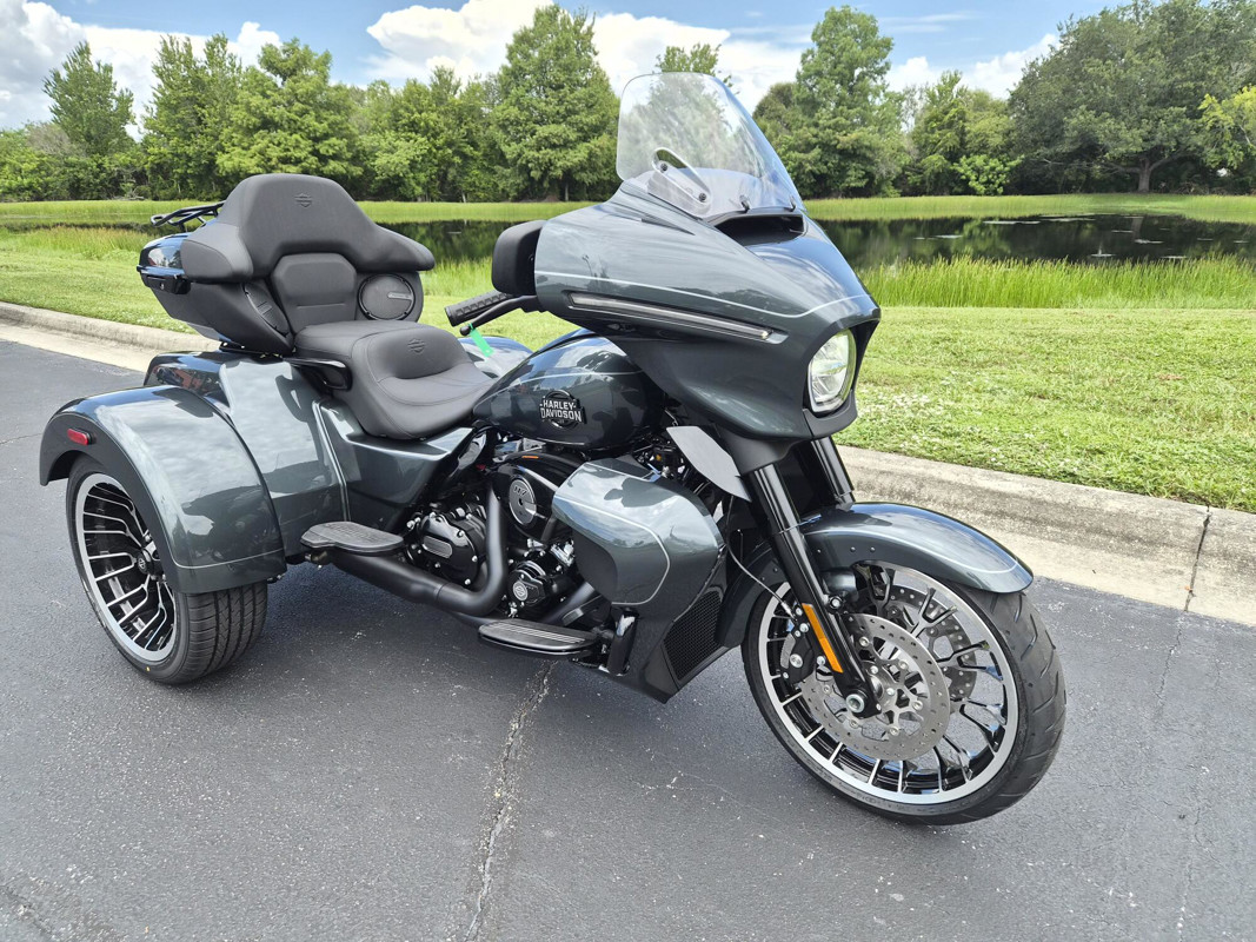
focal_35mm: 23
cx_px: 628
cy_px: 471
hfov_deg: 73.9
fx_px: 834
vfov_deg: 58.9
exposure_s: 1/2792
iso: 80
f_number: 1.8
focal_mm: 5.4
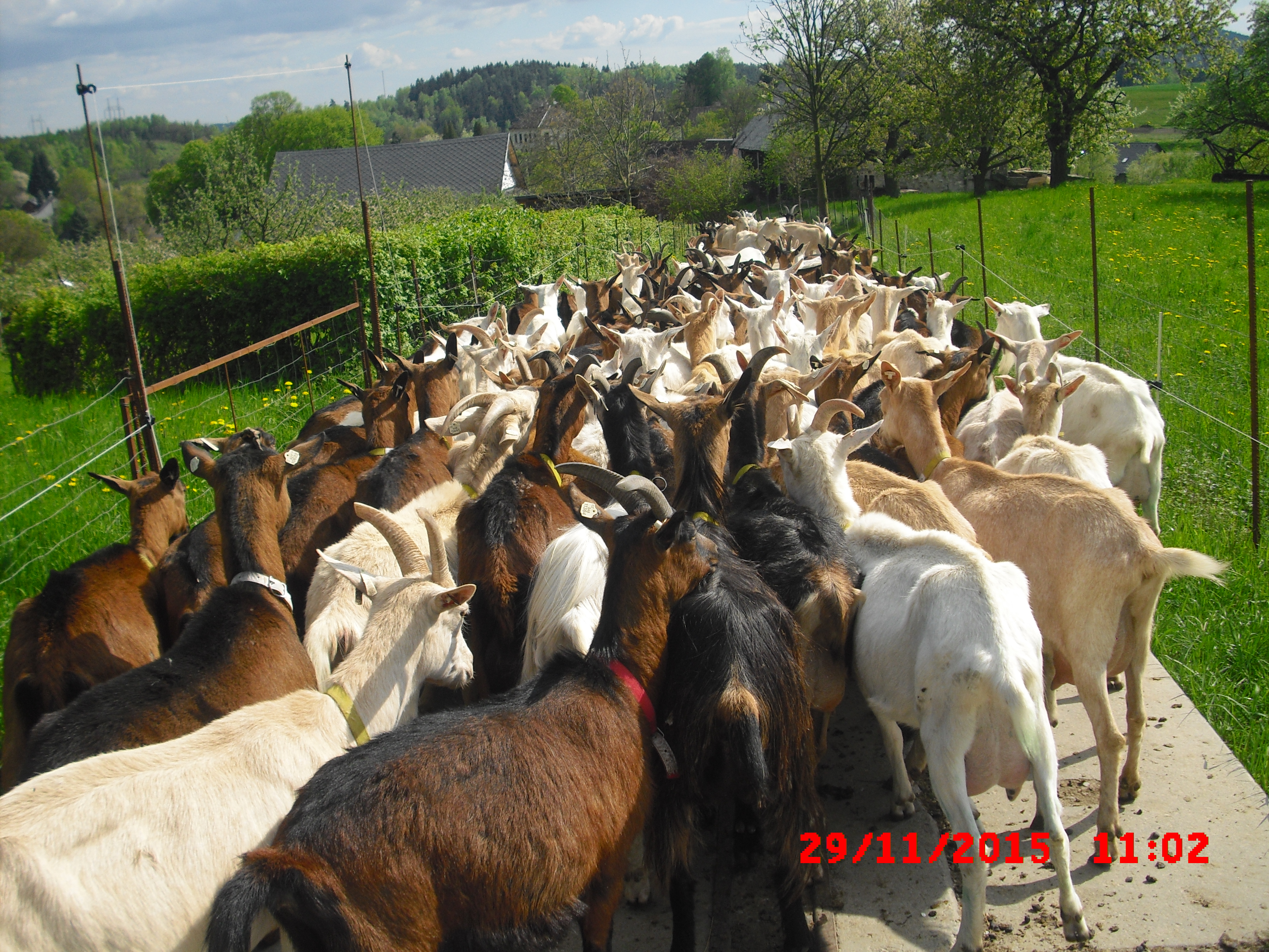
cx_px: 634
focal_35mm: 38
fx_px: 1393
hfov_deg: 49.0
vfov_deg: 37.7
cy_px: 476
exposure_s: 1/250
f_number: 5.6
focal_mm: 6.2
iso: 64
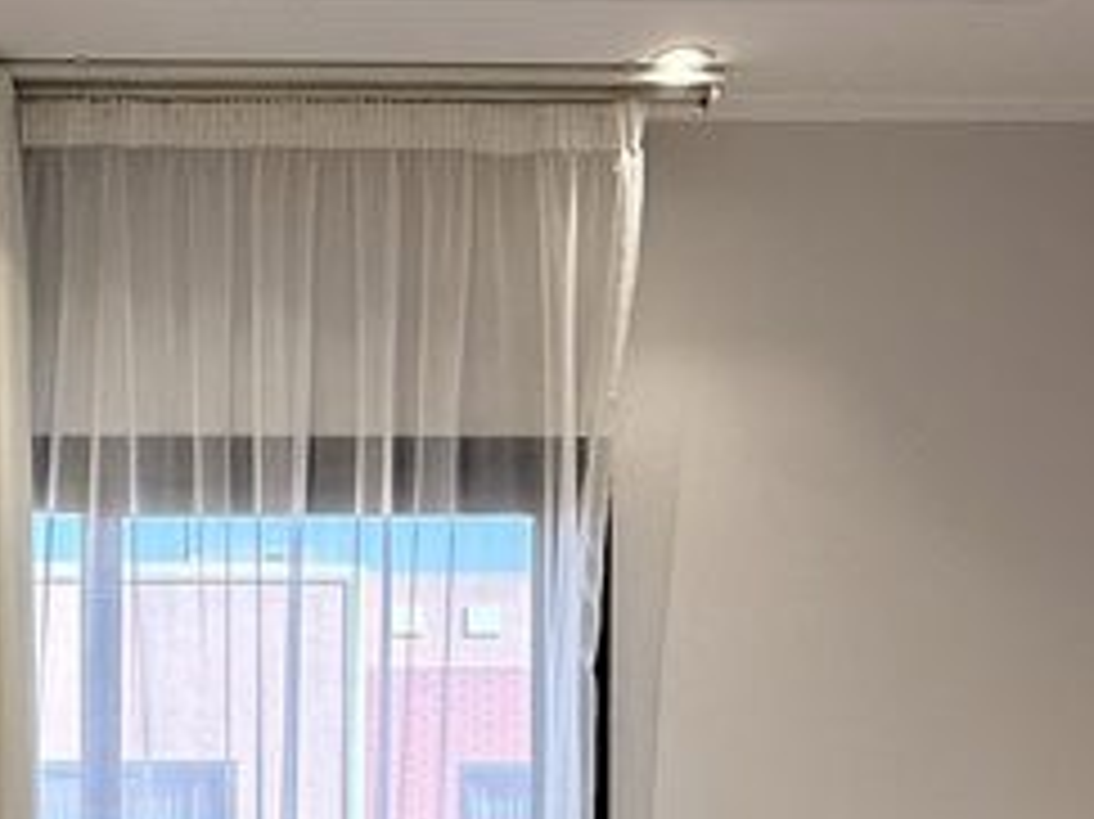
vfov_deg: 23.8
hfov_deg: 31.9
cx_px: 140
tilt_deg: -1.1
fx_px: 1832
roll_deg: -0.3
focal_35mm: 58
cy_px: 868
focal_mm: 2.22
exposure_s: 1/120
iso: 64
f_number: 2.2
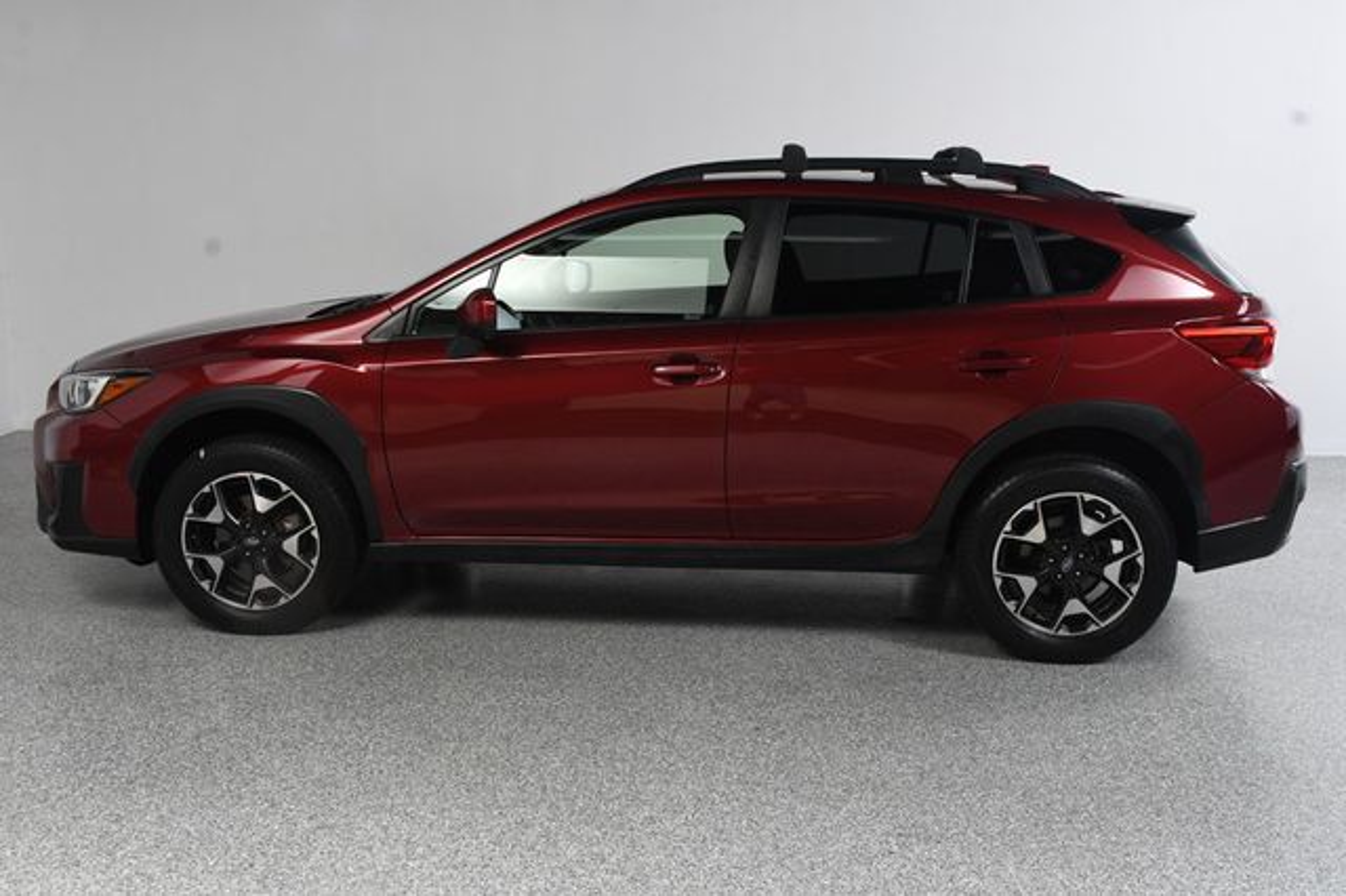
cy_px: 448
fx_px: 1457
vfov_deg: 34.2
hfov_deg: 49.6
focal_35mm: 39
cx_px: 673
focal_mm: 26
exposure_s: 1/160
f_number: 10
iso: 100
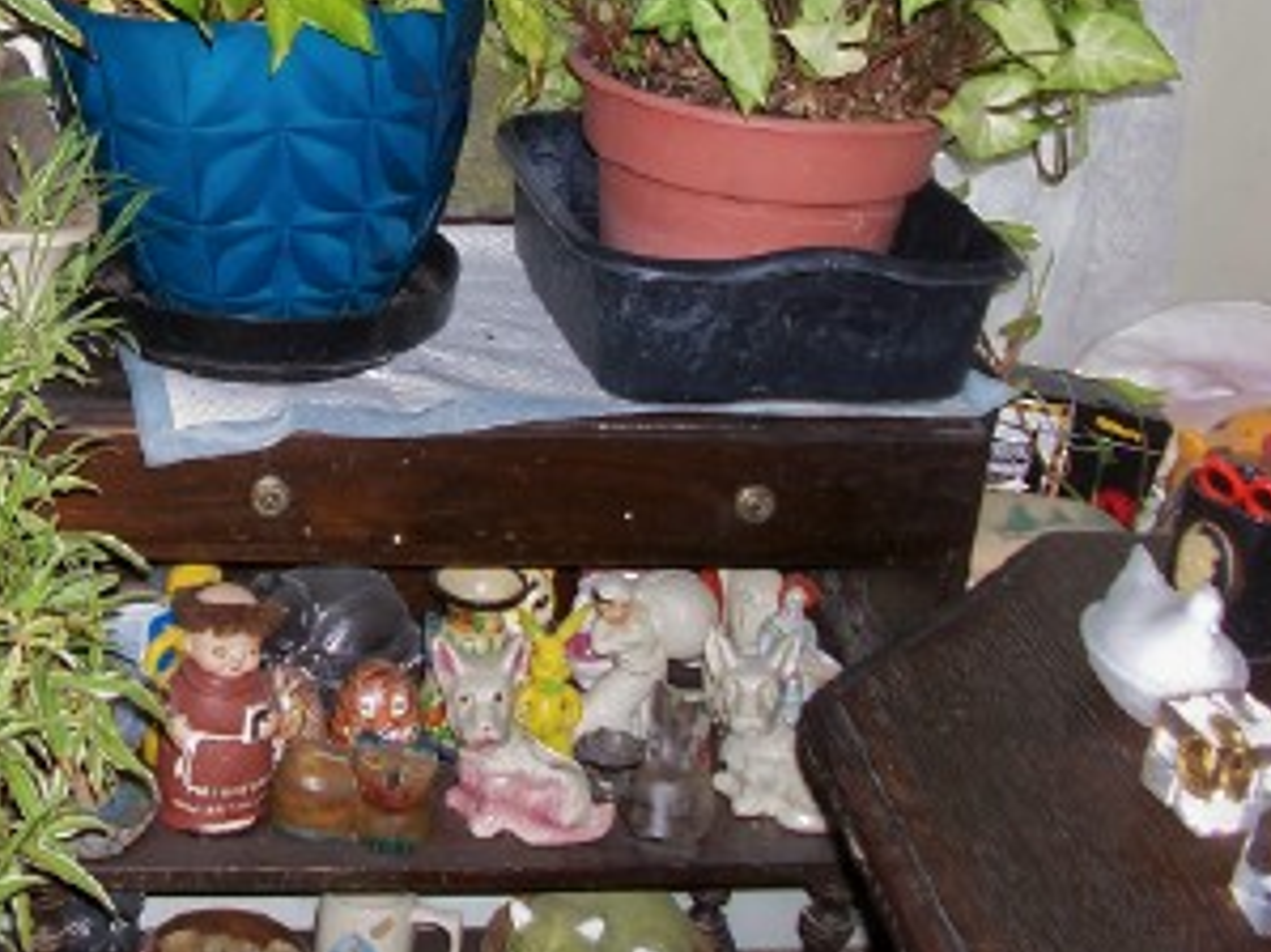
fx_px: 2202
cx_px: 191
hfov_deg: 31.1
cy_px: 225
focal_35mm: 60
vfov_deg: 24.1
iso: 80
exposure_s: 1/60
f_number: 2.8
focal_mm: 6
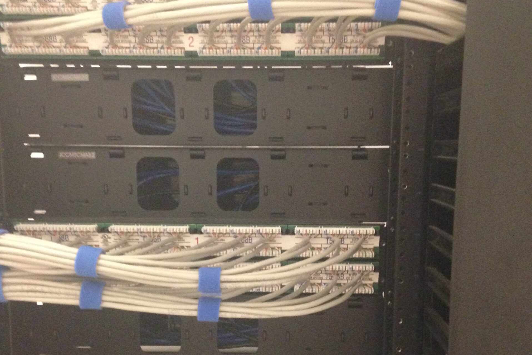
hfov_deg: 42.7
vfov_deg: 29.0
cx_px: 267
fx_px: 680
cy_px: 239
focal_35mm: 46
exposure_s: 1/15
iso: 500
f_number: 2.4
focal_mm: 4.12
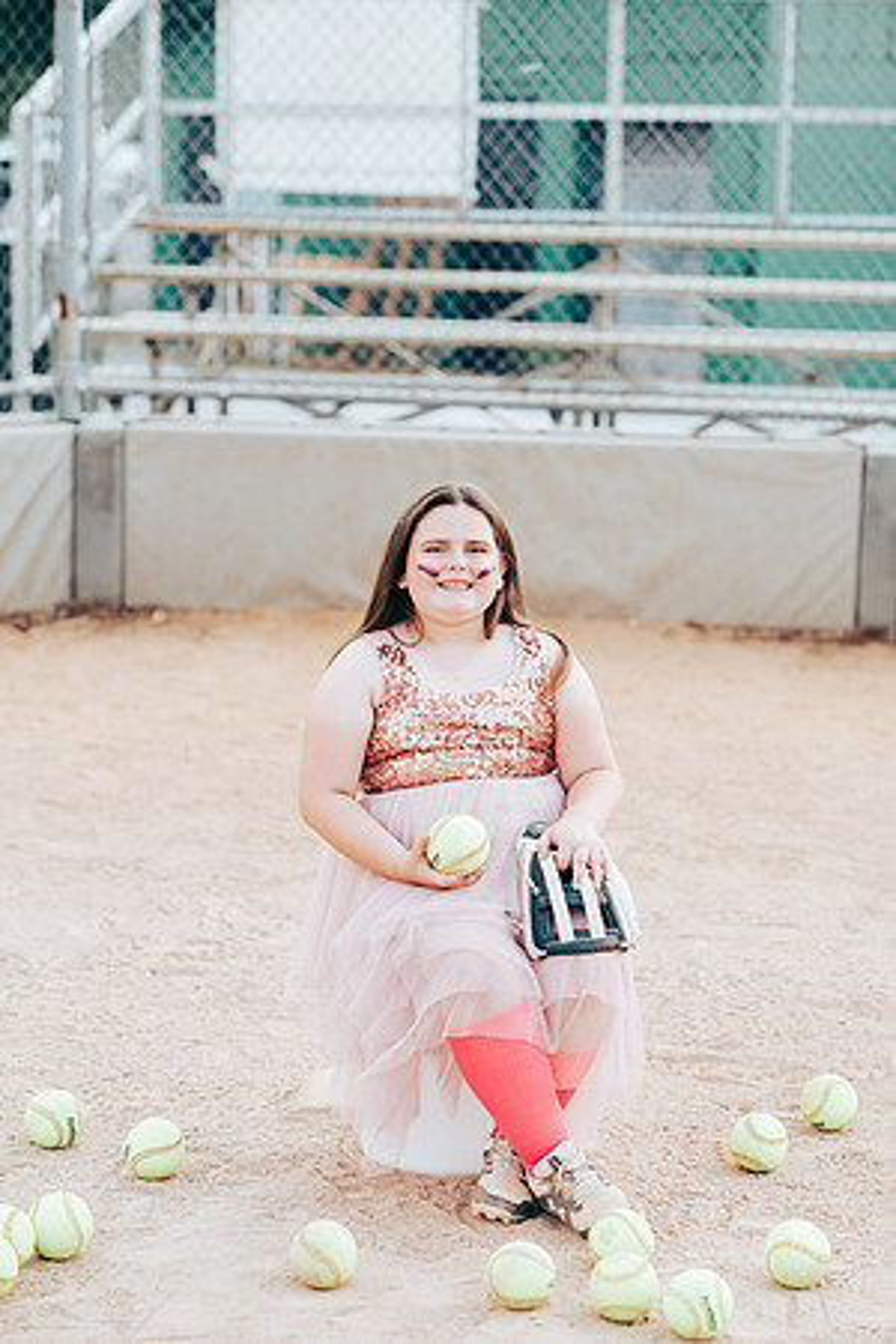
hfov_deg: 16.1
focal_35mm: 85
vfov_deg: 23.9
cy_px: 672
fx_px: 3173
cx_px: 448
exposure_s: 1/500
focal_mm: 85
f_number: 2.8
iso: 160
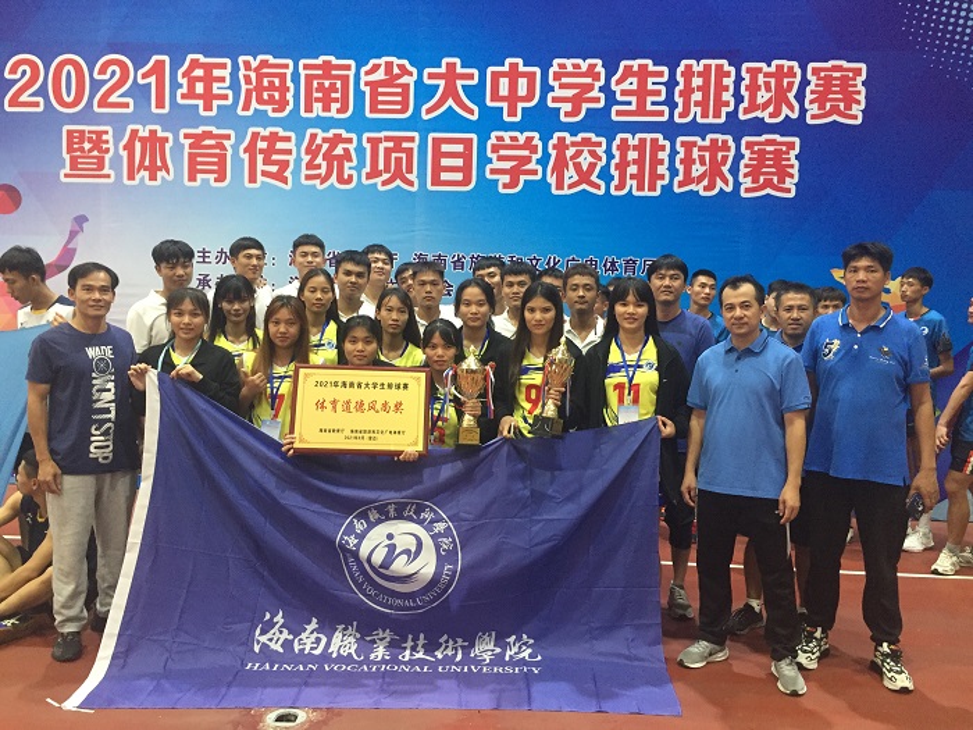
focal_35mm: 29
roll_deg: -3.1
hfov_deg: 61.7
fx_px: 815
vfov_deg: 48.2
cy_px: 365
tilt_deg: -4.3
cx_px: 486
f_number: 2.2
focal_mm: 4.15
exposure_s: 1/33
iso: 200
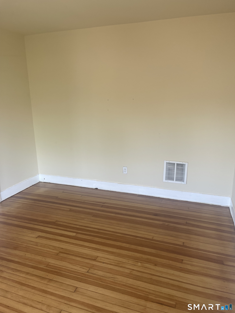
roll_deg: +1.1
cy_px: 156
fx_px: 226
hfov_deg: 54.9
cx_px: 118
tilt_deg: -13.9
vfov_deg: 69.4
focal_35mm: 25
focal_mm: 5.1
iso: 64
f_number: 1.6
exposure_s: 1/121
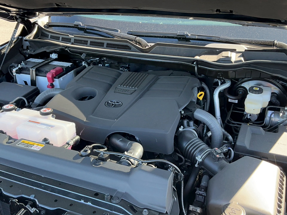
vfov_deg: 46.8
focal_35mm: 30
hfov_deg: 60.0
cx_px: 144
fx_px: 249
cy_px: 108
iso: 50
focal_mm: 3
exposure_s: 1/120
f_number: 1.8
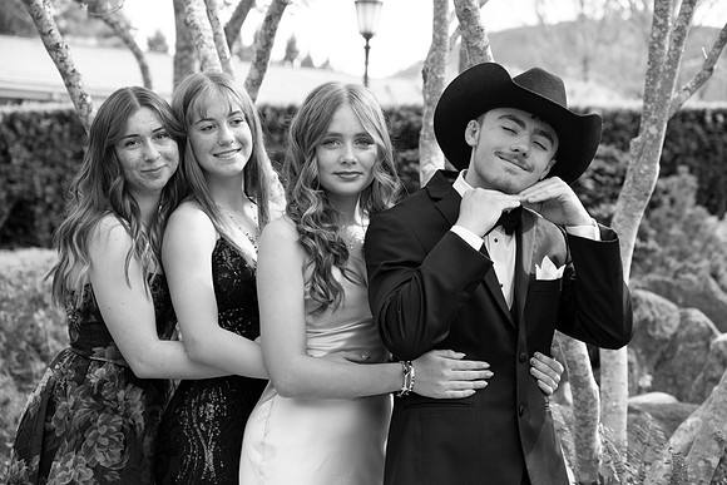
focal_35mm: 92
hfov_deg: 22.1
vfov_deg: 14.9
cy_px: 242
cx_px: 364
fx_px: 1858
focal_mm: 92
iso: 1250
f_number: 6.3
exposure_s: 1/800
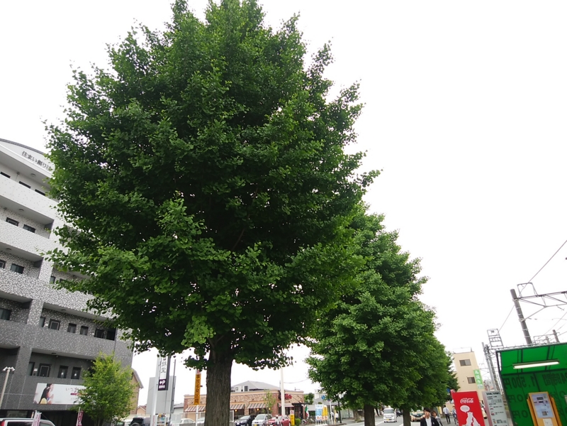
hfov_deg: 76.4
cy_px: 213
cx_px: 284
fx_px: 360
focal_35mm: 22
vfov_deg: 61.1
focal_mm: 3
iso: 32
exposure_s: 1/120
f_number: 2
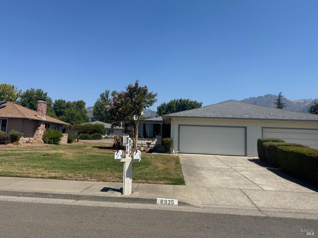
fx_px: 220
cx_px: 159
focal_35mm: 24
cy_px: 119
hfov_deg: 71.6
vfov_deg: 56.8
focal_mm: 6.76
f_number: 1.78
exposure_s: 1/5319
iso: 80
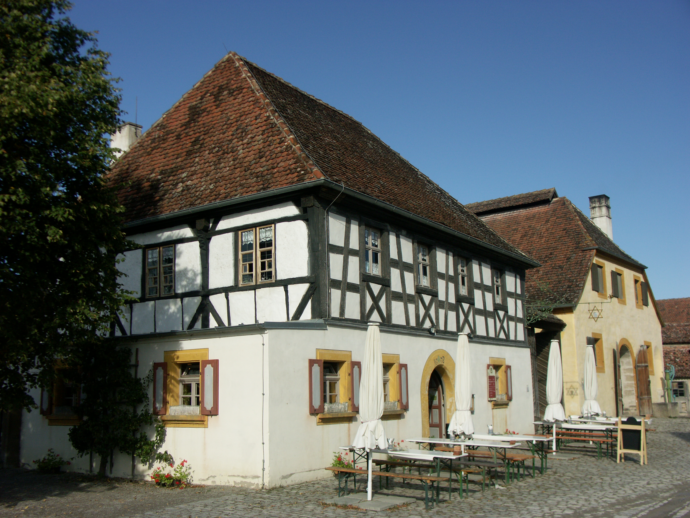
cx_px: 345
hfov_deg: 54.0
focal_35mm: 34
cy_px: 259
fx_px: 678
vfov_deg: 41.8
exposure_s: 1/1600
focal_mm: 8.73
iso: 64
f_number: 2.8
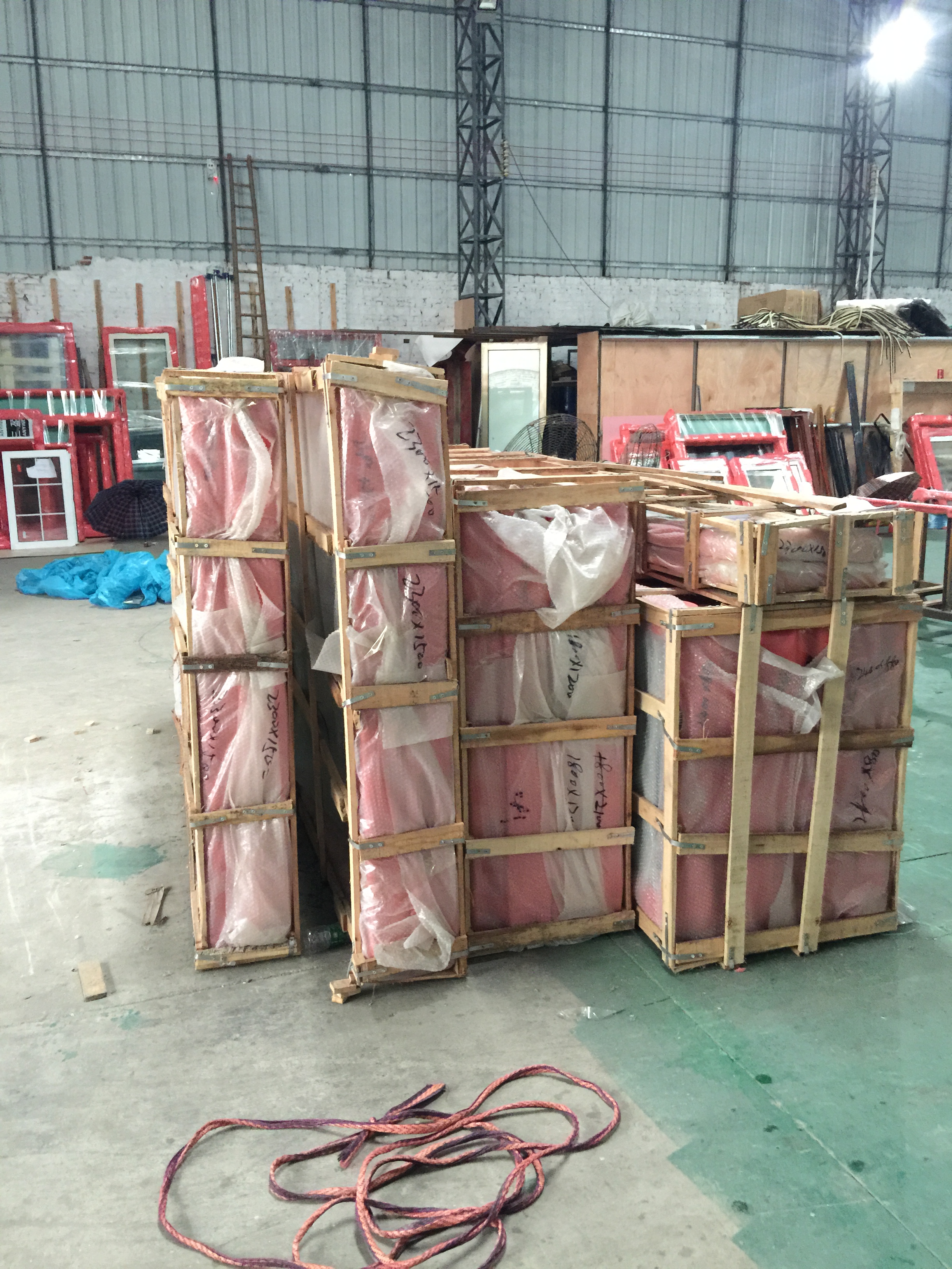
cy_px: 634
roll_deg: +0.0
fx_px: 1063
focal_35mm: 29
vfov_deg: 61.7
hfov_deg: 48.2
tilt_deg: -9.8
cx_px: 476
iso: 125
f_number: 2.2
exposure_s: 1/4
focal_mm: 4.15
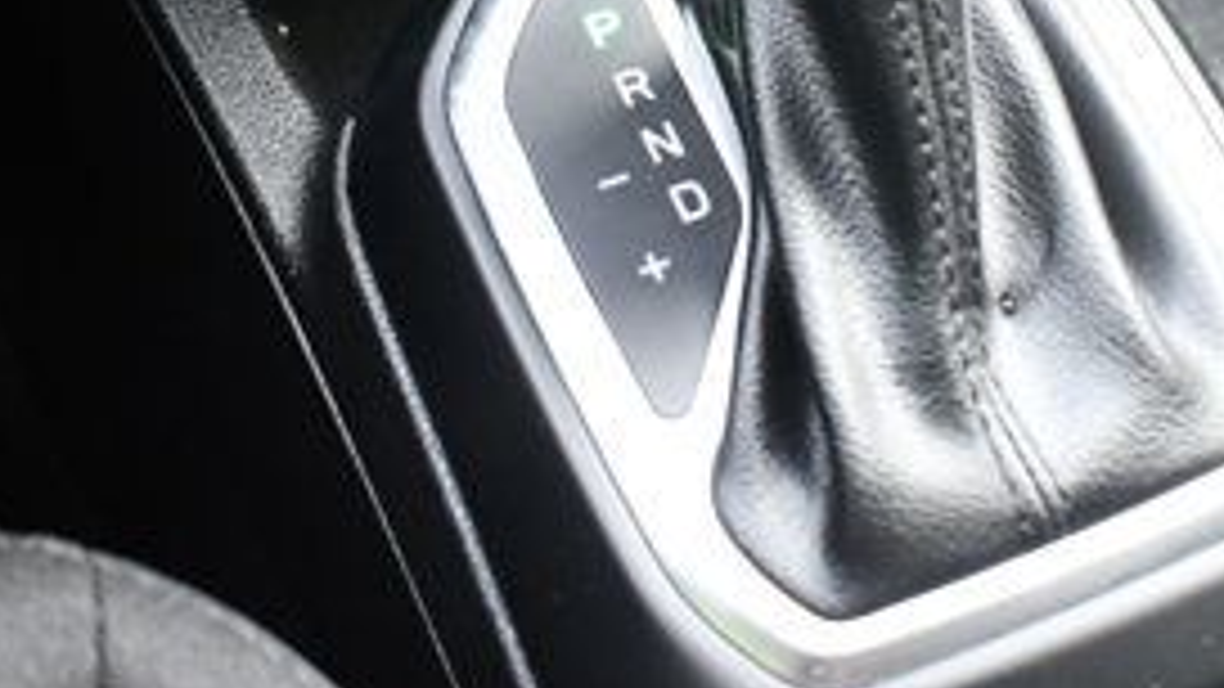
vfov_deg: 15.6
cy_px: -169
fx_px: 2402
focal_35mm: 74
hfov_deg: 28.4
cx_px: 842
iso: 2200
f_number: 3.8
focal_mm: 20
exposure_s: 1/125
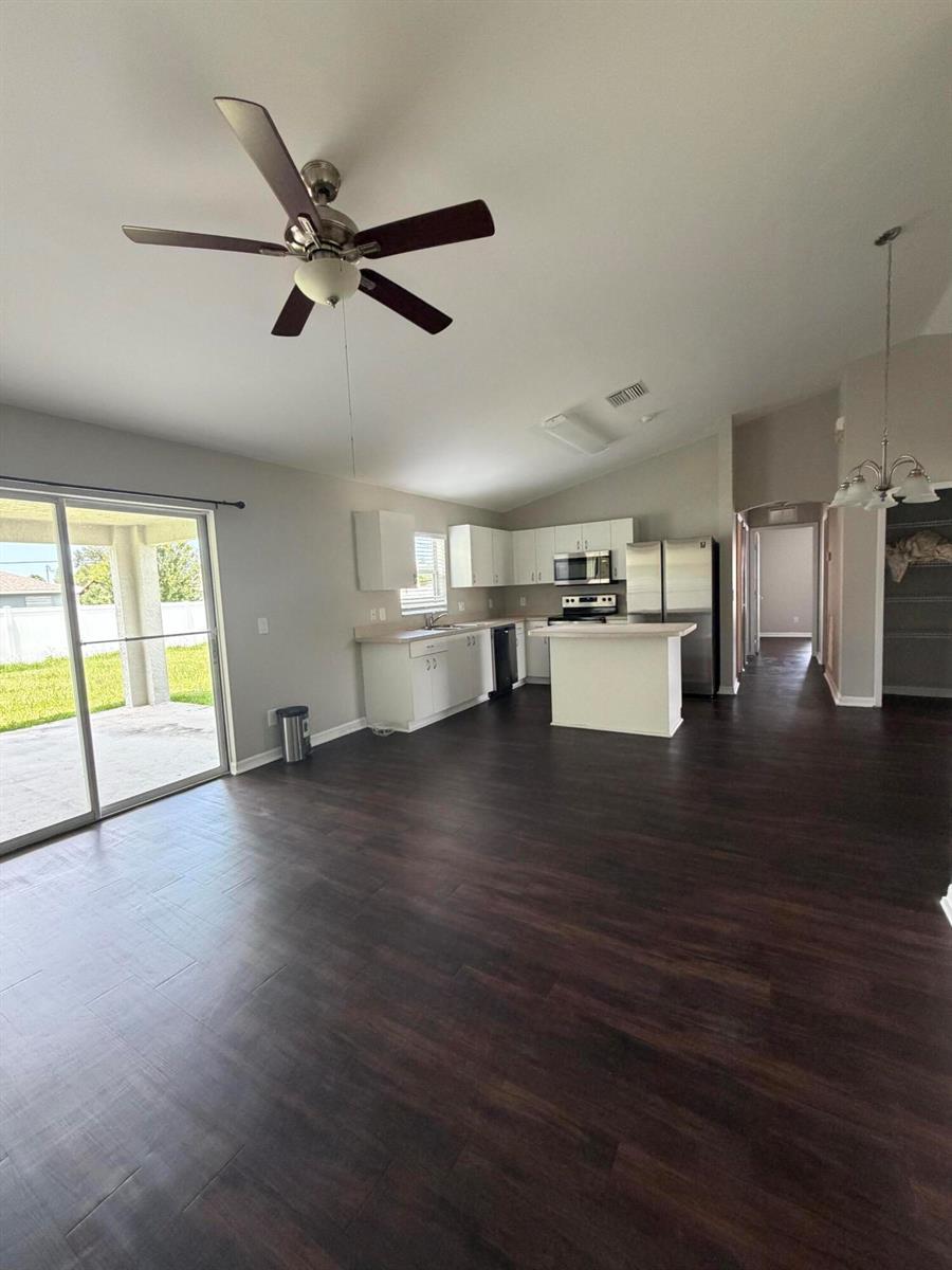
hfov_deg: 85.7
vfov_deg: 102.1
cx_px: 476
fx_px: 513
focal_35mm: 14
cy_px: 635
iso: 320
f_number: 2.2
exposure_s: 1/120
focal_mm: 2.22
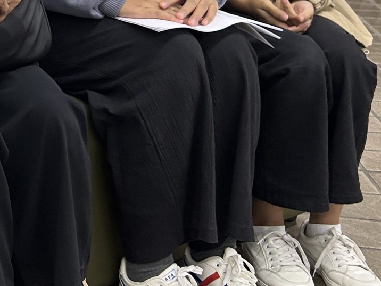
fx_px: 1024
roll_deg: -0.7
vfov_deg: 15.2
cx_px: -172
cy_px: -76
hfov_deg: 18.8
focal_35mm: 93
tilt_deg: -7.7
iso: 125
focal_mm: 5.7
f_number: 1.5
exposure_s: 1/60
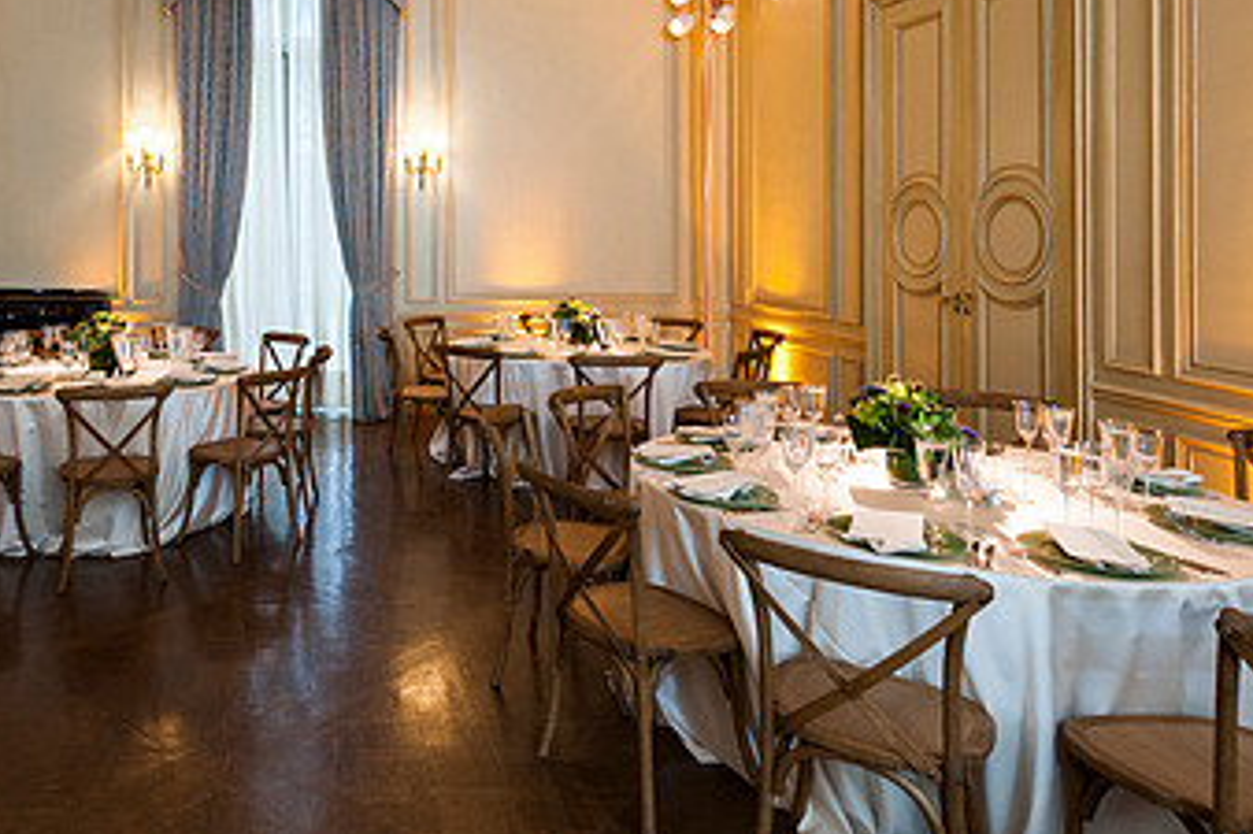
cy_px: 330
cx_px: 274
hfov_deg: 67.7
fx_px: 835
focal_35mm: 24
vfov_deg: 52.7
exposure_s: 1/60
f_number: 3.5
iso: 800
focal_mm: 14
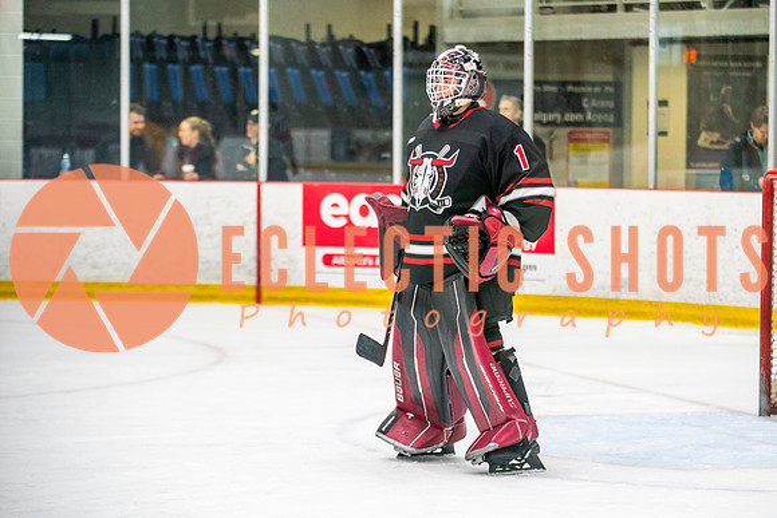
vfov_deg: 9.9
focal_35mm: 139
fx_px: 2992
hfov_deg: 14.8
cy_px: 259
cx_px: 468
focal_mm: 115
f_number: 2.8
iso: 2500
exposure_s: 1/640
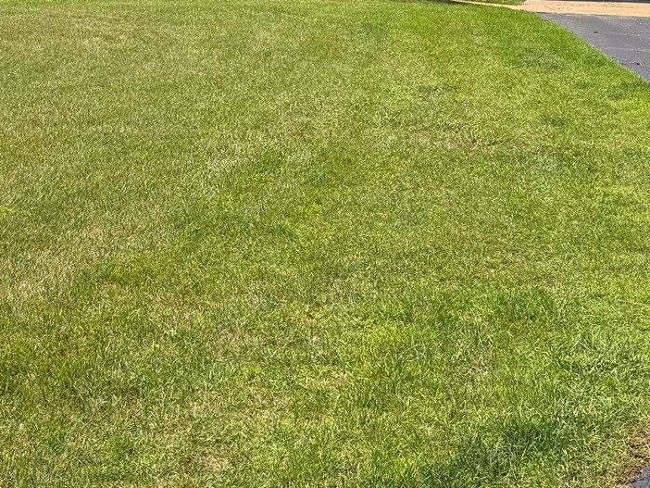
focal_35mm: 70
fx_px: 1315
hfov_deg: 27.8
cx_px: 298
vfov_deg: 19.6
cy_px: -117
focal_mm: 6.76
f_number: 1.78
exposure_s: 1/3953
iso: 80
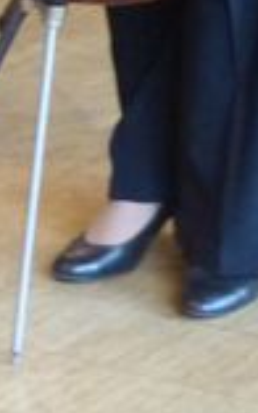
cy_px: -559
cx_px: -182
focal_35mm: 290
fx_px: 3266
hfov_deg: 4.5
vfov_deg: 6.9
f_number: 2.8
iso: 400
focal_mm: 7
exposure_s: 1/13
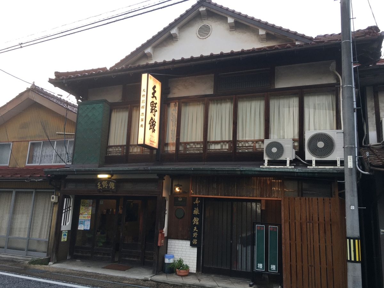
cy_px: 144
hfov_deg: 61.7
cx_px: 192
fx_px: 322
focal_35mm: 29
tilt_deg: +10.5
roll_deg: -1.7
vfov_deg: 48.2
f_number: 2.2
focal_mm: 4.15
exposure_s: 1/60
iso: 32
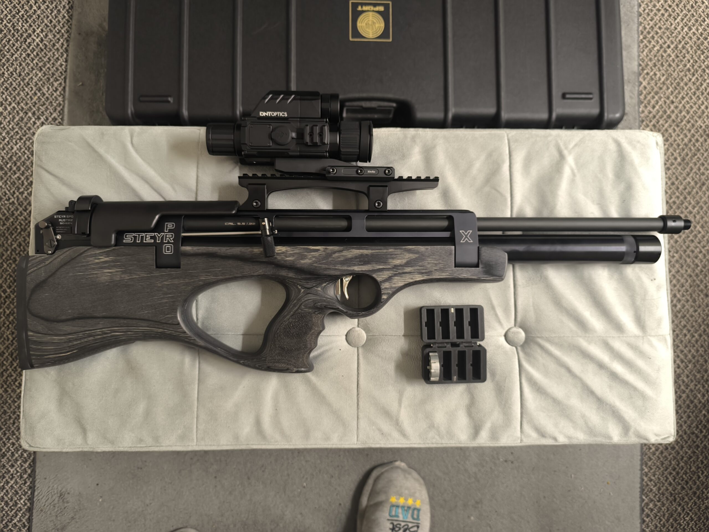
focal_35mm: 23
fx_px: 471
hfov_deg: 73.9
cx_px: 354
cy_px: 266
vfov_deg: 58.9
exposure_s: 1/25
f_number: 1.65
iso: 2000
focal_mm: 6.14
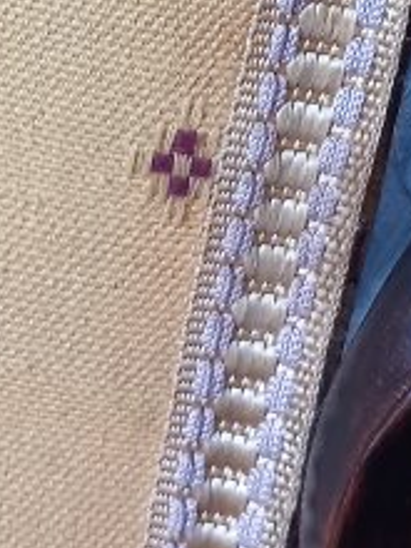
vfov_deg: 12.8
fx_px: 2327
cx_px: 12
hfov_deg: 10.0
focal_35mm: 147
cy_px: -269
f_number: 1.8
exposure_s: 1/50
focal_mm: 4
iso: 160
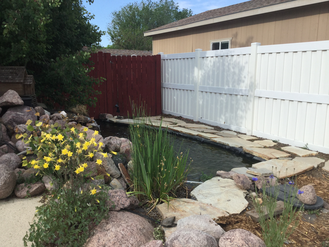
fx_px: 295
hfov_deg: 58.4
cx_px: 164
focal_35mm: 31
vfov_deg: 45.4
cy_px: 124
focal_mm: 3.3
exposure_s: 1/876
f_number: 2.4
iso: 25
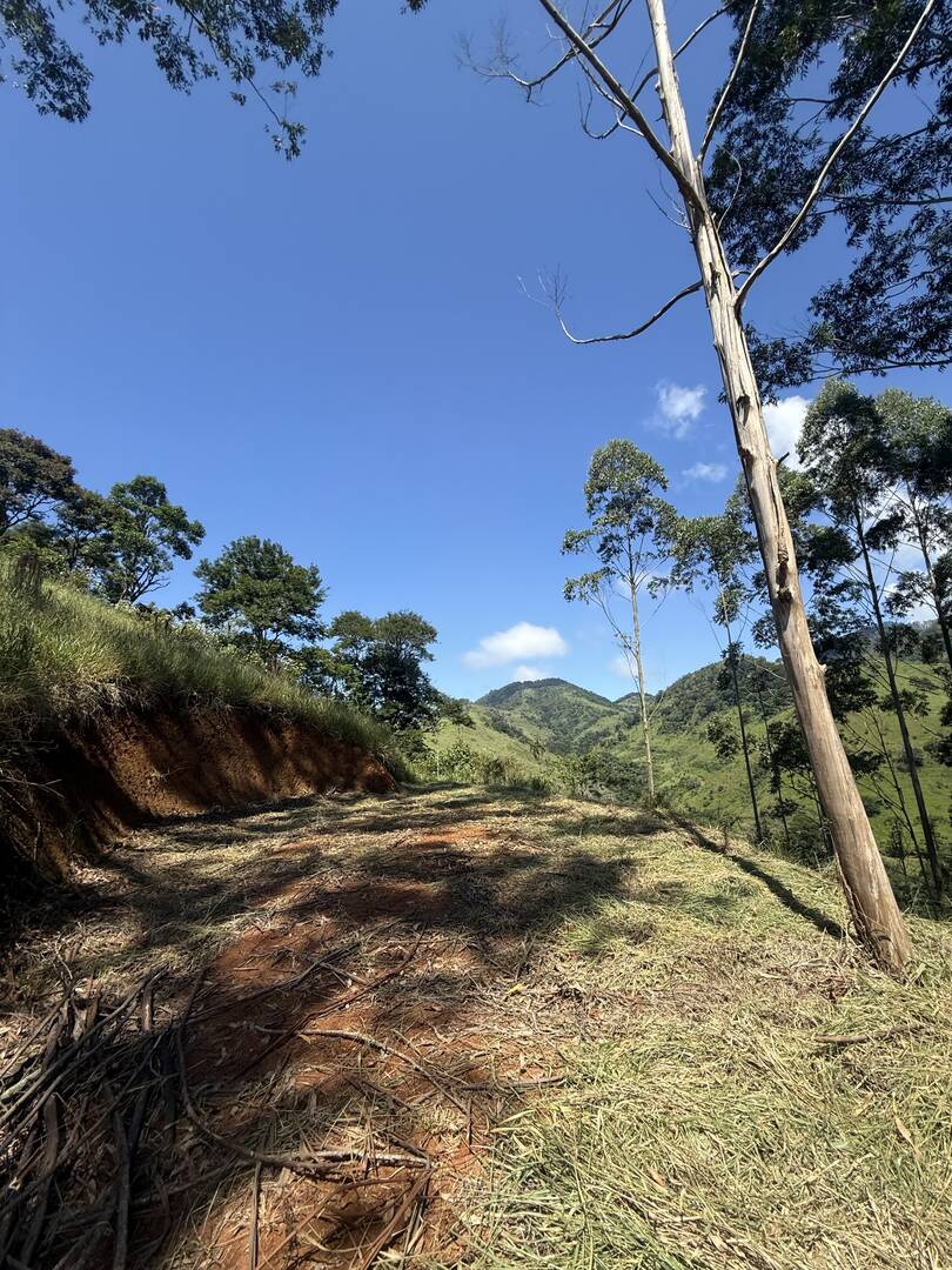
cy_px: 635
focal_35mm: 14
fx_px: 513
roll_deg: +2.1
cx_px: 476
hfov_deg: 85.7
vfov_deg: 102.1
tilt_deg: +14.2
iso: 50
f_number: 2.2
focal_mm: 2.22
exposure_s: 1/1285
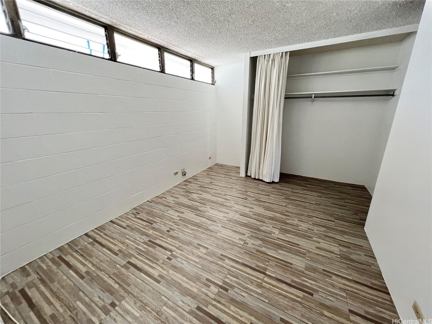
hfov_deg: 106.2
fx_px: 162
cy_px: 162
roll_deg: +0.2
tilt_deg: -17.0
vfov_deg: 89.9
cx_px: 216
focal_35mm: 13
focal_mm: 1.57
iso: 200
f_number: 1.8
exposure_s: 1/99
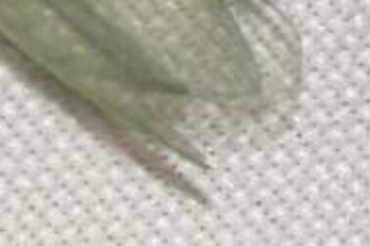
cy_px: 513
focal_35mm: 1125
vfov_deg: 1.2
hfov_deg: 1.8
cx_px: 184
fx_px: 11552
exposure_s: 1/160
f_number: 13
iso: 100
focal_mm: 140
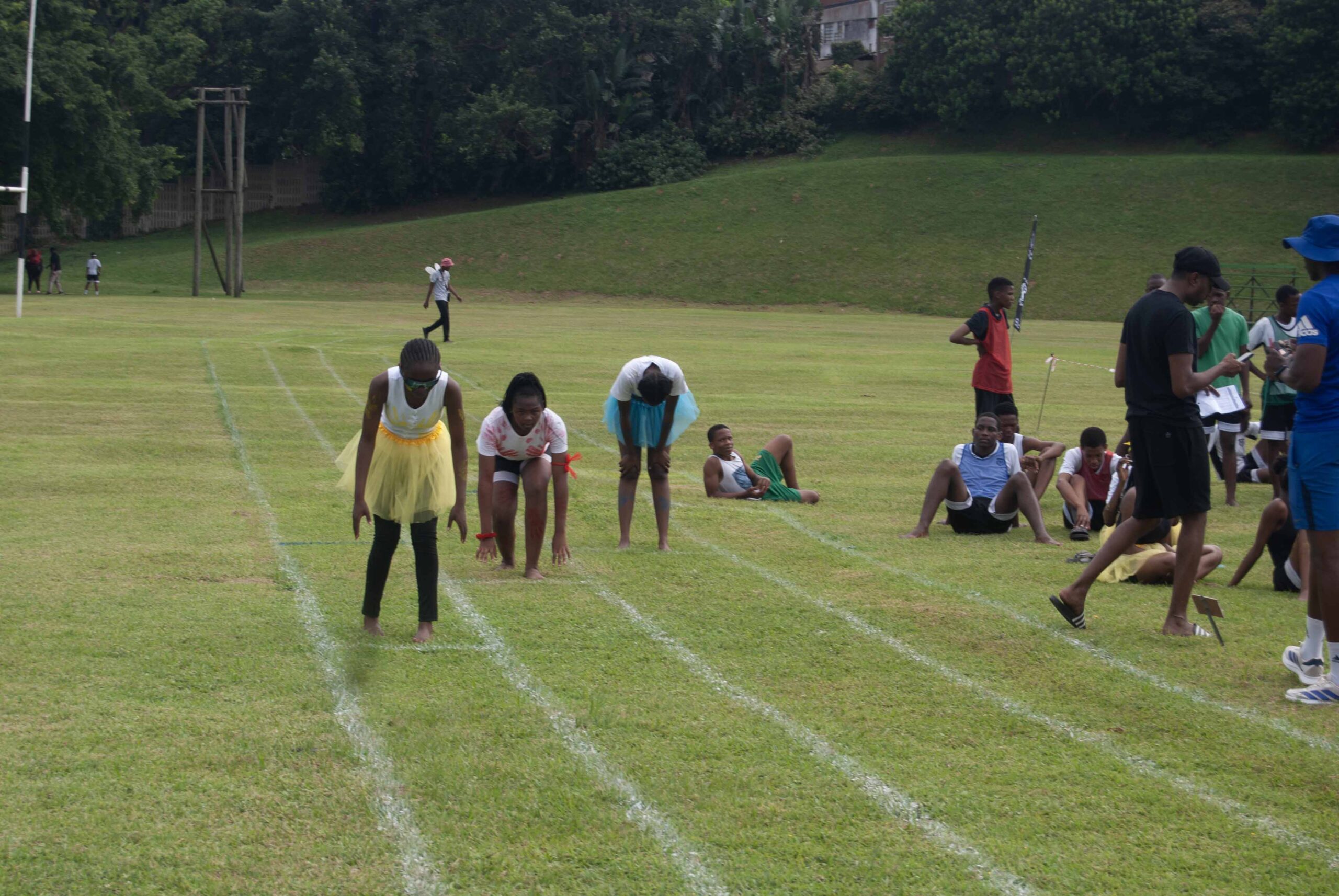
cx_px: 670
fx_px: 3072
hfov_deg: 24.6
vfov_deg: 16.6
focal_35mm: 82
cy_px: 448
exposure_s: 1/200
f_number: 7.1
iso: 100
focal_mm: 55
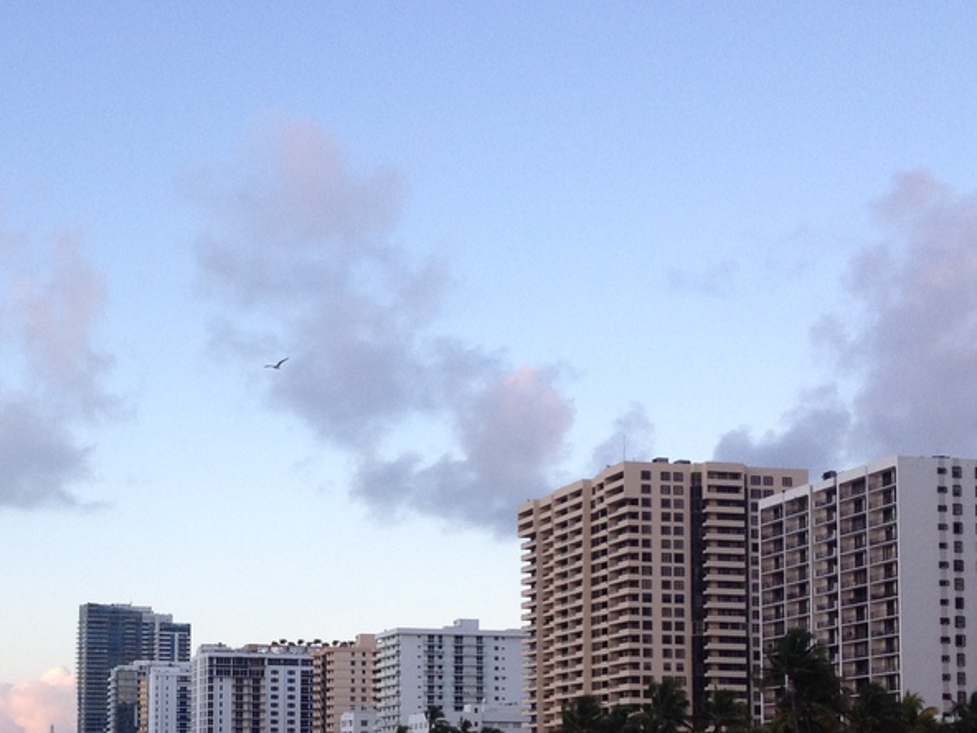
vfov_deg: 20.3
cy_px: 650
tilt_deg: +1.7
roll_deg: +0.2
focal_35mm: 71
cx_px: 274
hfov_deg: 27.1
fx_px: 2004
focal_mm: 4.28
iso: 50
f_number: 2.4
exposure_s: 1/260
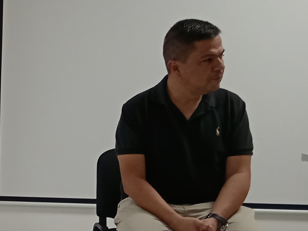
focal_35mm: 99
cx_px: -202
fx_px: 881
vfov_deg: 14.8
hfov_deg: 17.2
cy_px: 192
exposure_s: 1/120
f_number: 1.9
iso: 1075
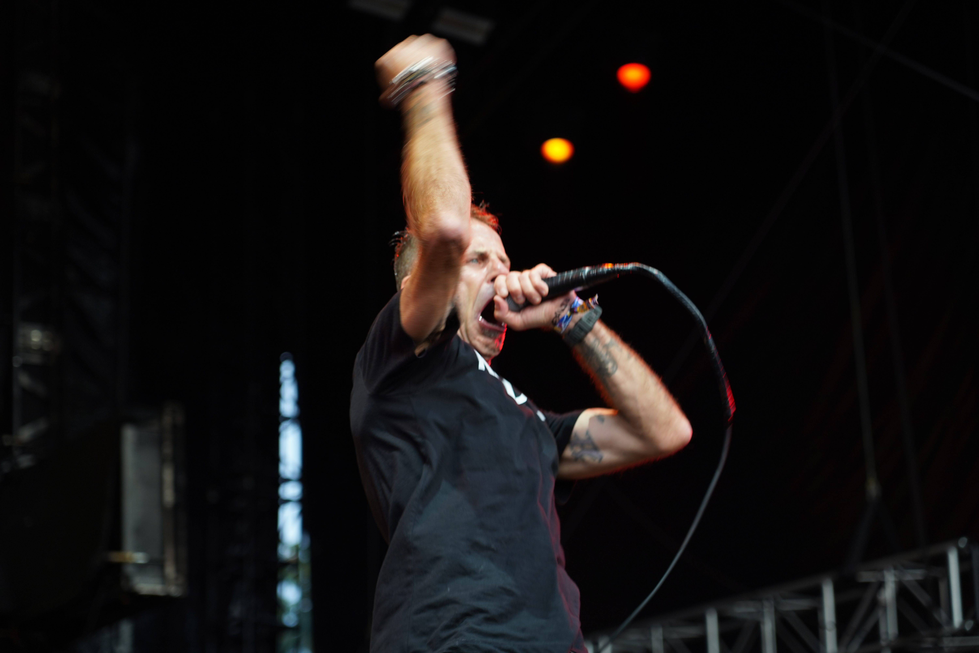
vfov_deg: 13.0
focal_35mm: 105
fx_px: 2855
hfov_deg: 19.5
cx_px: 490
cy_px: 326
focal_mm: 105
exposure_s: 1/125
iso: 400
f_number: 4
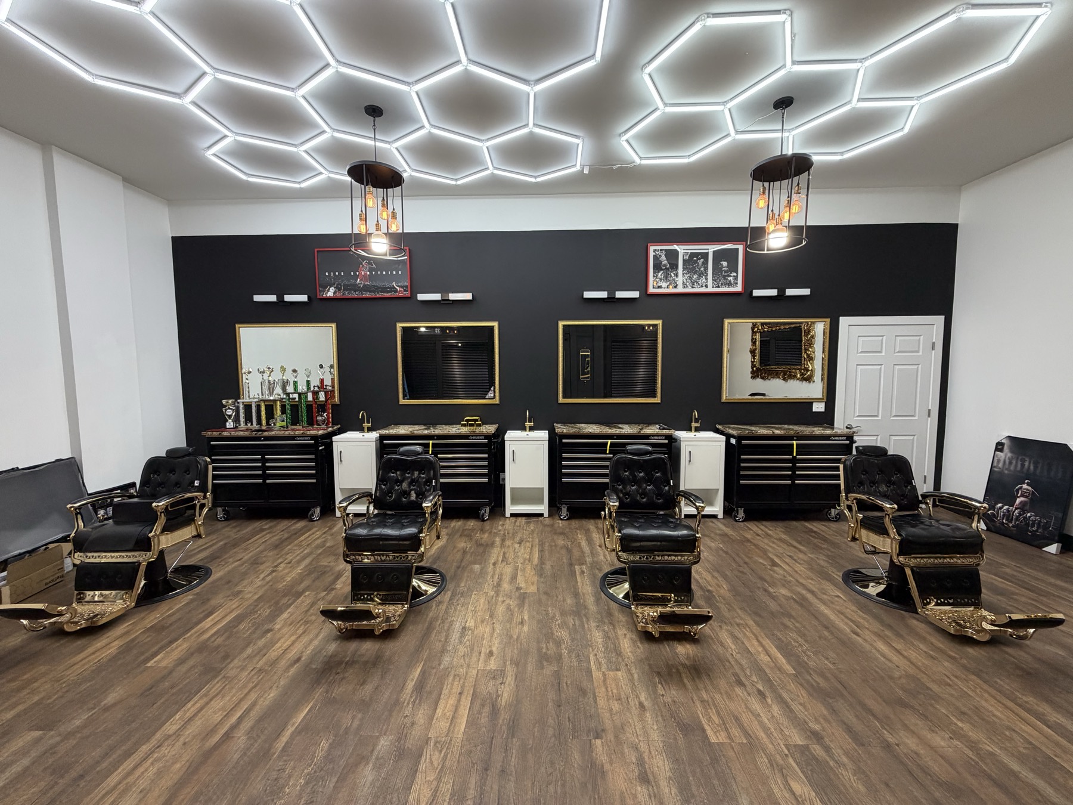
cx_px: 536
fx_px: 434
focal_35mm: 14
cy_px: 402
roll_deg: +0.6
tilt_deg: -5.2
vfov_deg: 85.7
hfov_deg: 102.1
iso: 160
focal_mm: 2.22
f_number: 2.2
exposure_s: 1/120
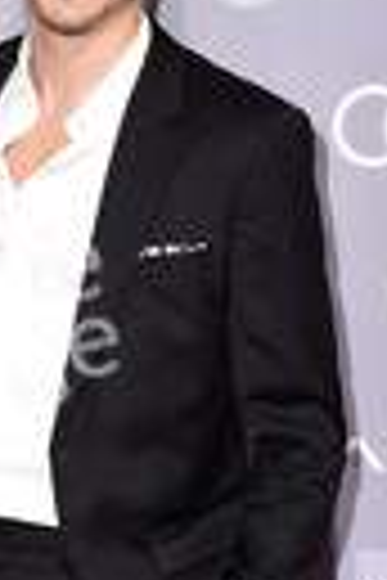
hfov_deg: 12.1
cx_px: 18
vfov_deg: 17.8
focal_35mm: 112
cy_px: 576
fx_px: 1806
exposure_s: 1/125
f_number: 6.3
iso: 250
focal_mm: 24
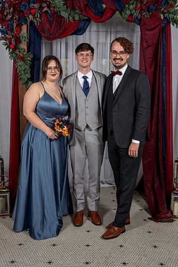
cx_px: 89
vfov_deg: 48.5
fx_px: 297
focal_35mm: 40
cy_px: 134
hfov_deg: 33.4
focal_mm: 40
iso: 100
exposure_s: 1/160
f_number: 5
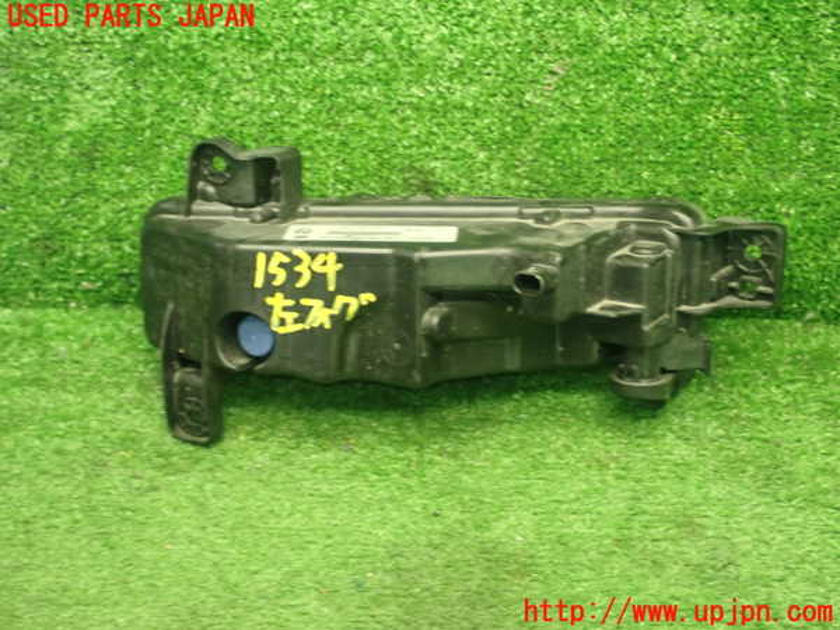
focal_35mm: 62
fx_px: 1505
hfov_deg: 31.2
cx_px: 420
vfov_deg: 23.7
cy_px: 315
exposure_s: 1/30
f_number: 3.6
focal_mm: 11.09
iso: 800
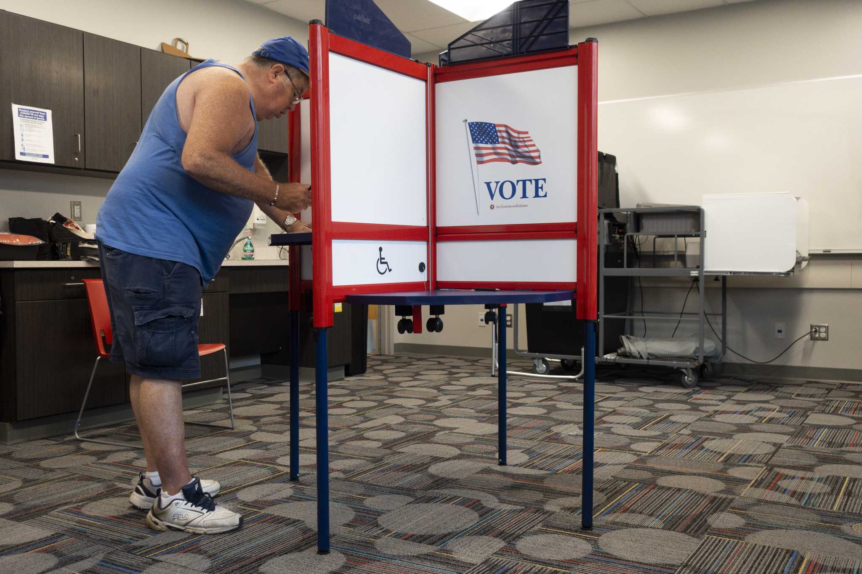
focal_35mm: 35
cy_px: 287
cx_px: 431
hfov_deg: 54.4
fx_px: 838
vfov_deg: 37.8
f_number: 2.8
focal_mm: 12.81
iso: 800
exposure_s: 1/160
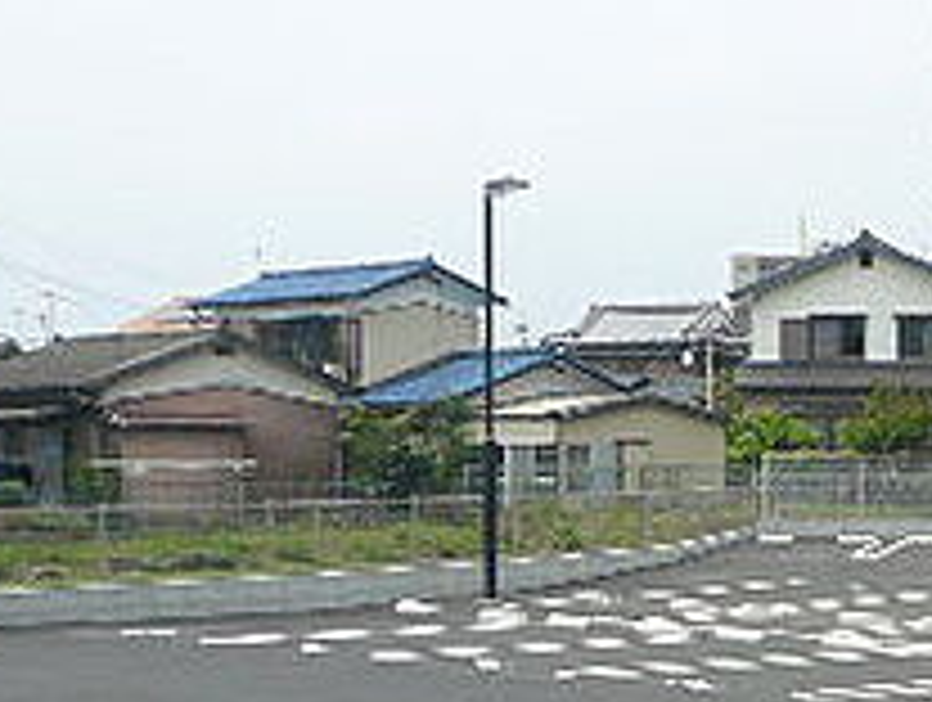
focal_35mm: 81
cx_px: 923
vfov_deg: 17.5
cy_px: 832
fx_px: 2185
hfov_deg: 23.1
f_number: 8
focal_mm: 4.6
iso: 125
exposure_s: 1/320
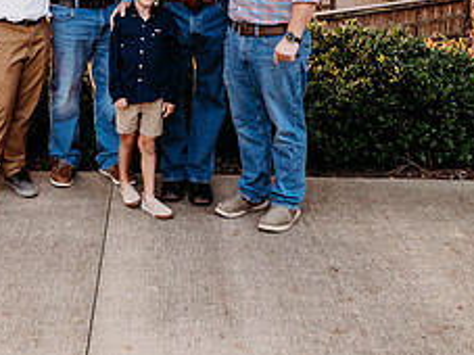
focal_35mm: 59
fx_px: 807
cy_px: -45
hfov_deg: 32.4
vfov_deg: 23.2
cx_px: 159
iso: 320
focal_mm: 24
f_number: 3.2
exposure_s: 1/200
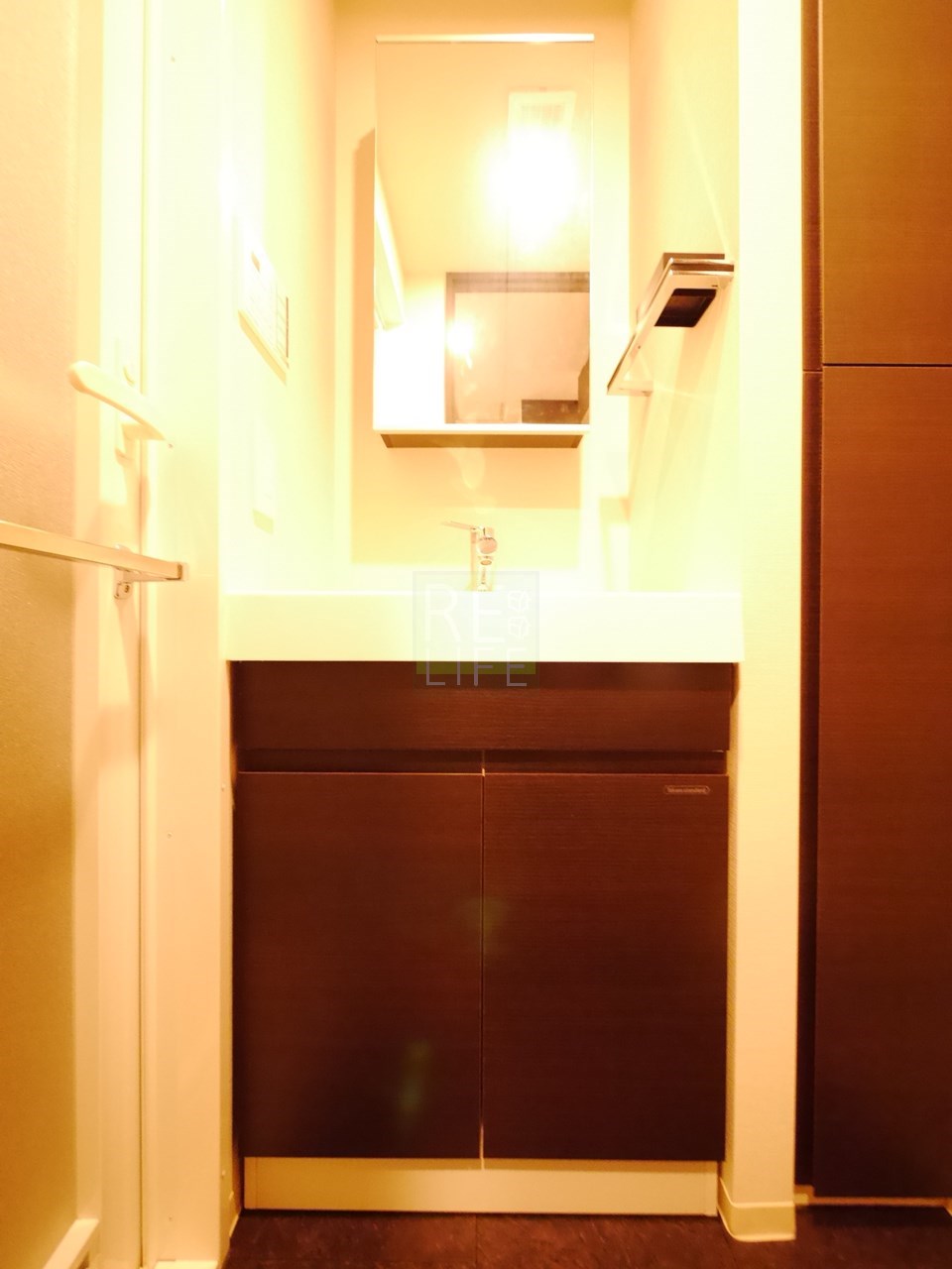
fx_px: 513
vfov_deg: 102.1
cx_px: 476
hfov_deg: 85.7
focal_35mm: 14
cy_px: 634
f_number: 4
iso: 3200
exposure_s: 1/30
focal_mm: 7
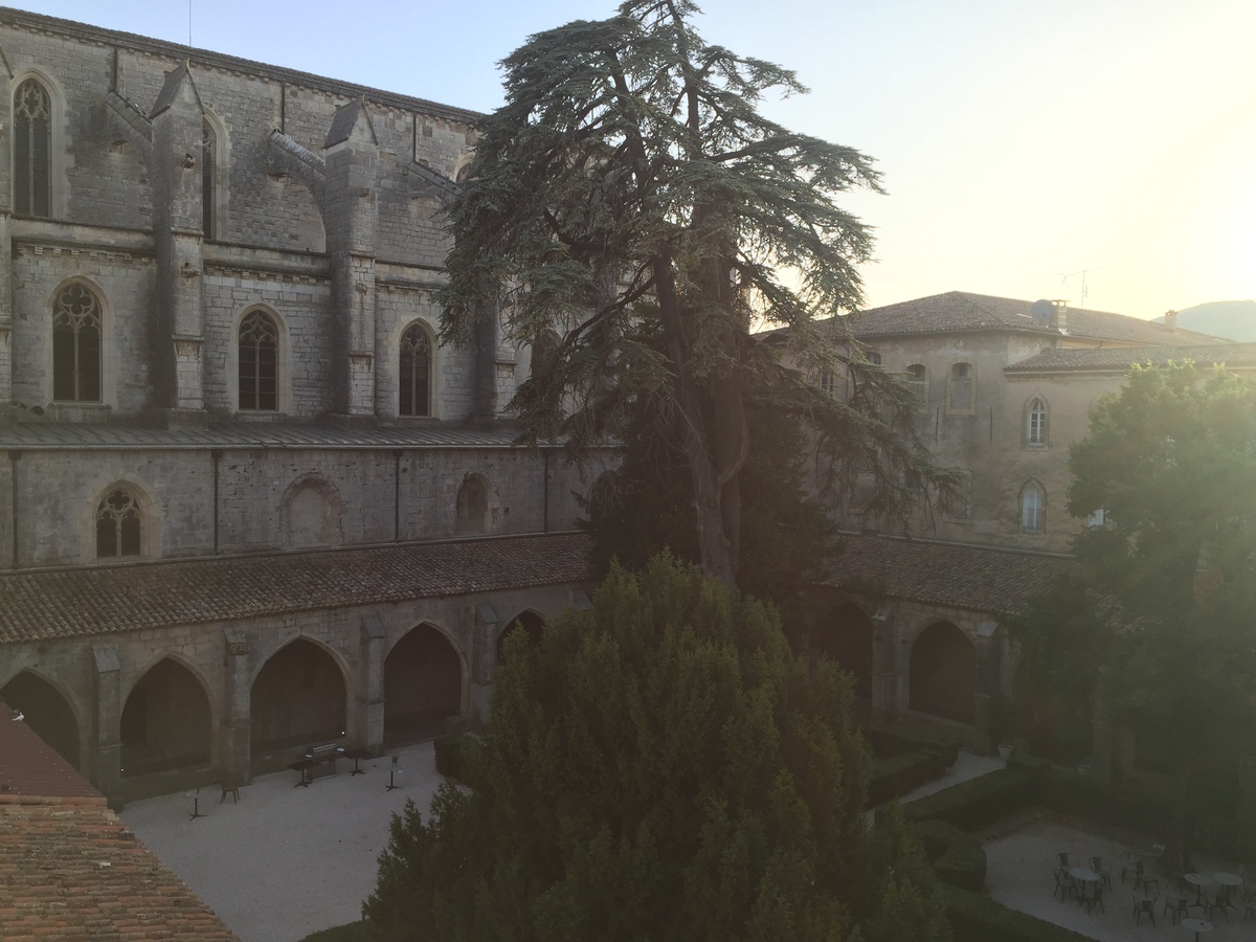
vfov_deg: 48.2
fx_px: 1052
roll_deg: -0.7
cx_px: 628
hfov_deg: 61.7
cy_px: 471
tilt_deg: -2.3
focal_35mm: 29
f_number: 2.2
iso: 32
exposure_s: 1/384
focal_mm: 4.15
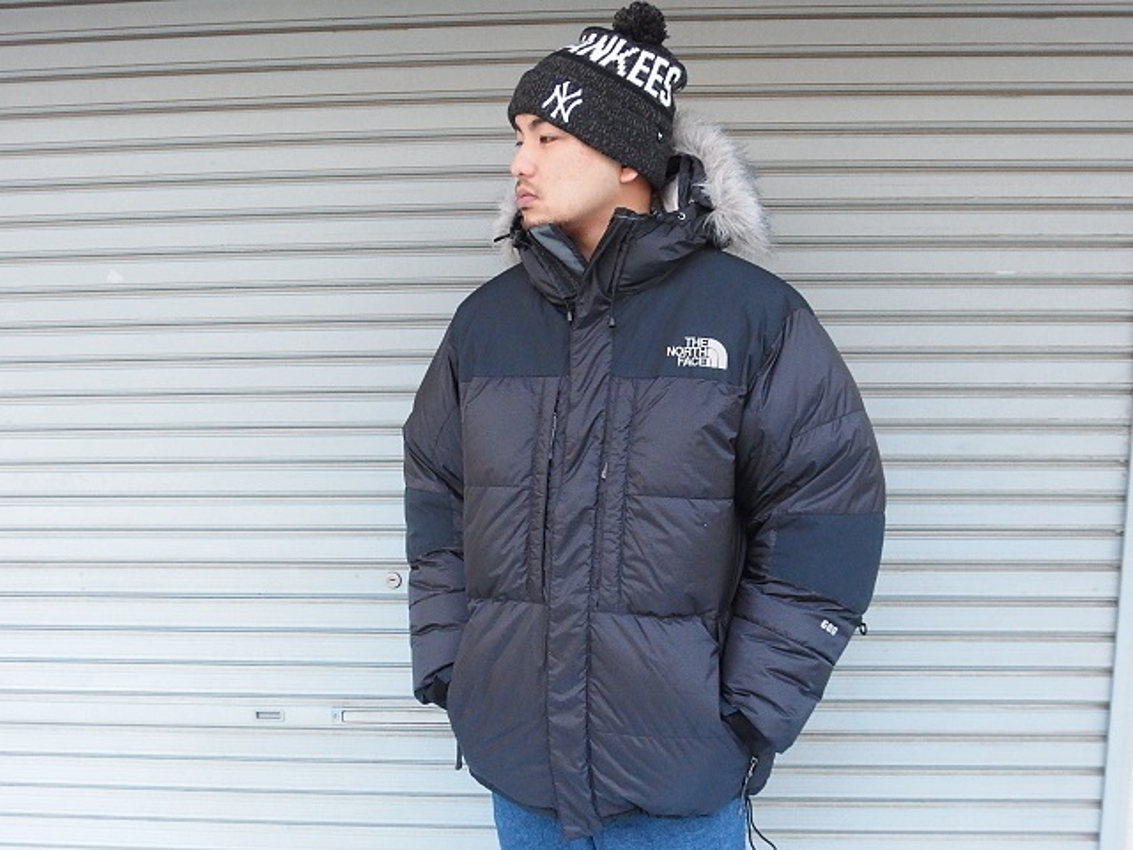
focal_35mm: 32
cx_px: 566
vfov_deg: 44.2
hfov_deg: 56.8
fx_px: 1047
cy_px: 425
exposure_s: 1/500
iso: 800
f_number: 3.2
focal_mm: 5.6
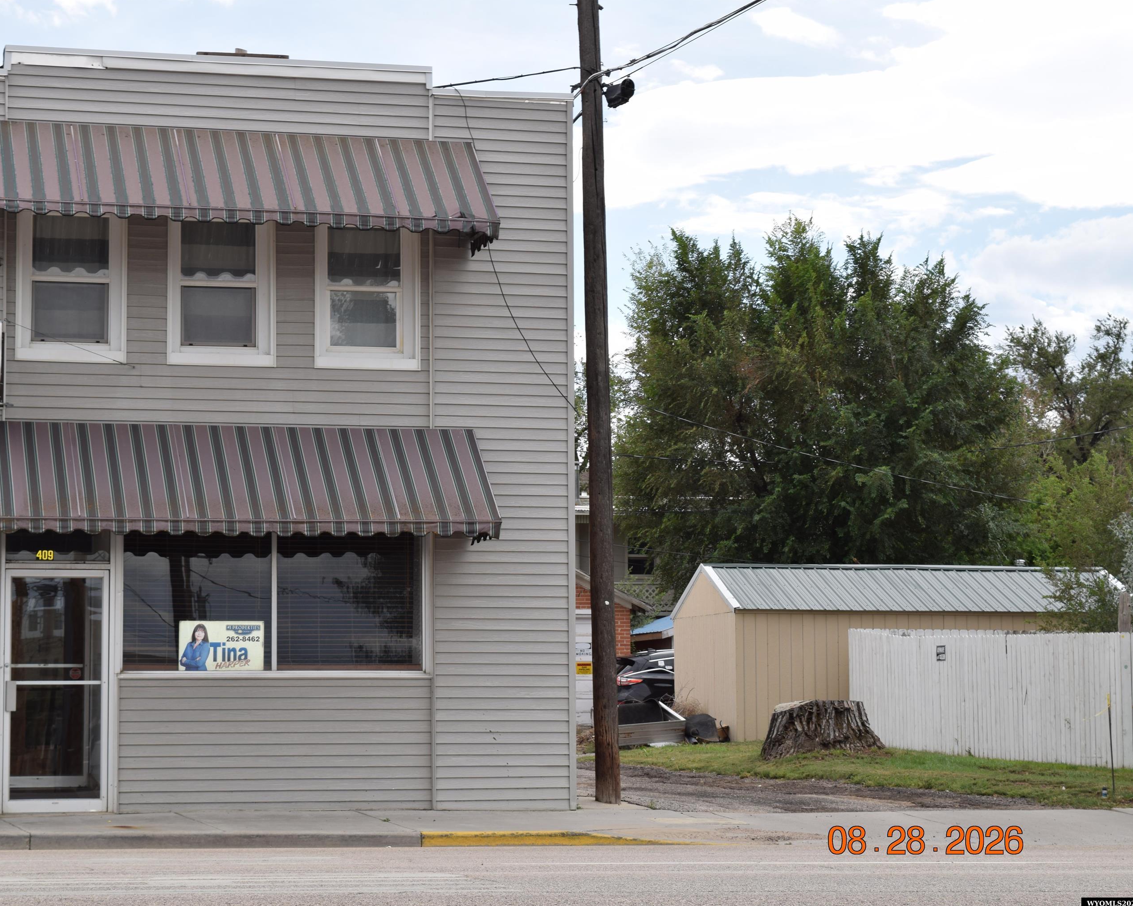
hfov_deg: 22.5
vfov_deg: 18.1
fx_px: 2850
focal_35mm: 85
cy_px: 453
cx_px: 469
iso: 100
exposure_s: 1/200
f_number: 10
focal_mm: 50
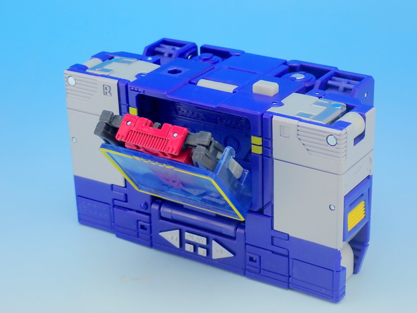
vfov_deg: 17.8
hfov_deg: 23.6
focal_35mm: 83
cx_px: 208
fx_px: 1000
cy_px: 155
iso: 100
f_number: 4.3
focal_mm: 14.62
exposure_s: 1/13
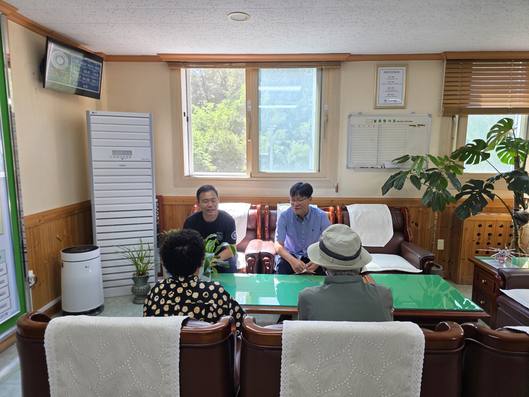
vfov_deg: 58.9
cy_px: 198
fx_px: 351
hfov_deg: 73.9
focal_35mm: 23
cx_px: 264
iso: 25
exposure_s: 1/60
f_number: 1.7
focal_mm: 6.3
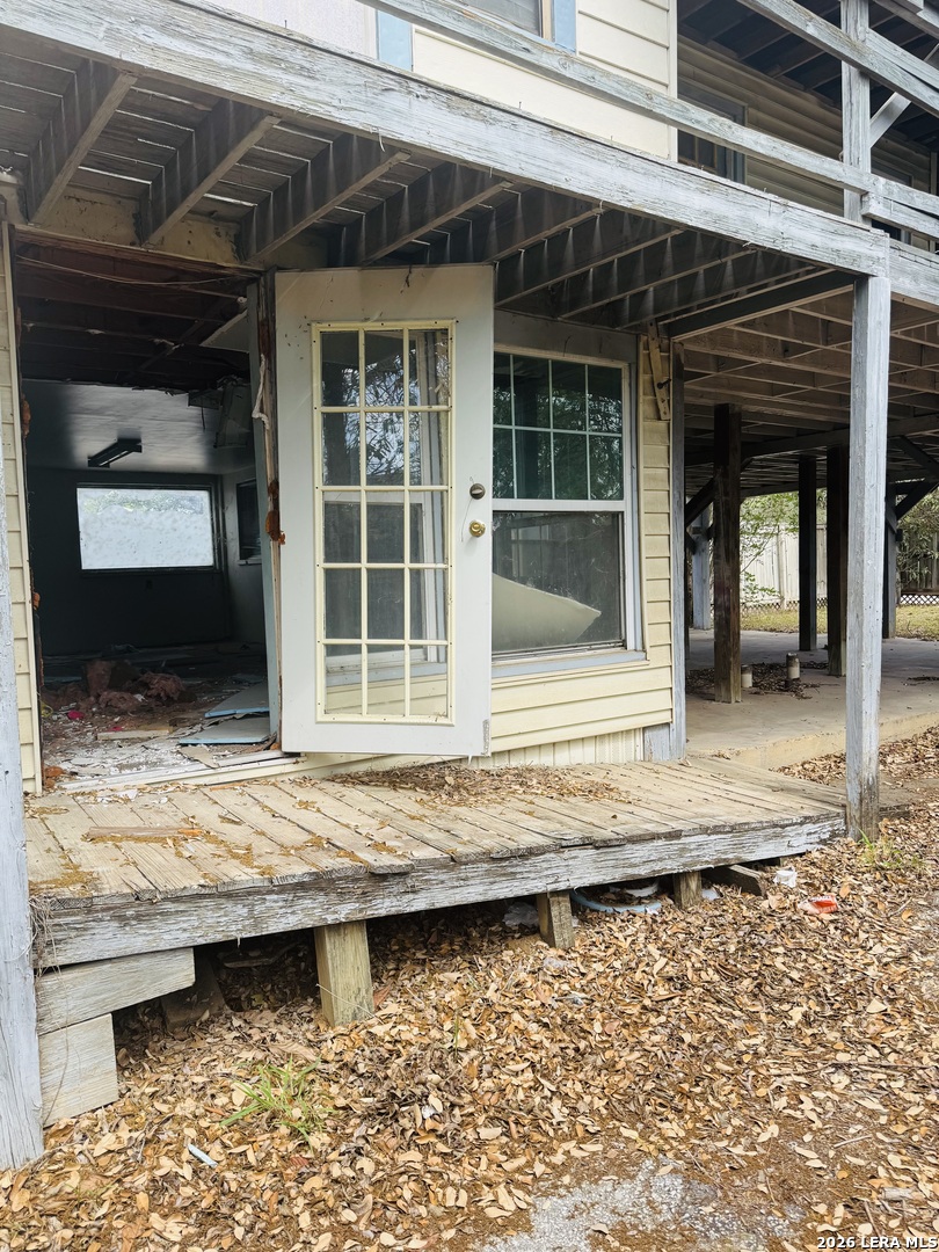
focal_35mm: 24
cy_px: 626
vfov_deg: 71.6
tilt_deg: -2.9
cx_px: 470
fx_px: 868
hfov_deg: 56.8
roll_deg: +2.6
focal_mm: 6.76
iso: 80
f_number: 1.78
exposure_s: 1/1042
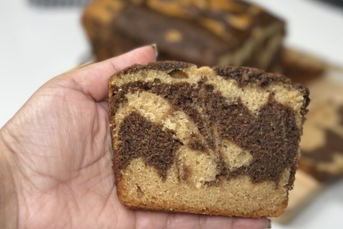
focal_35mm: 67
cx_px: 218
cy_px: 108
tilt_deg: -34.6
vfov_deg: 20.3
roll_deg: -1.4
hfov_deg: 29.9
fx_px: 638
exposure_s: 1/373
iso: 80
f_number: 1.78
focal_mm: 6.86
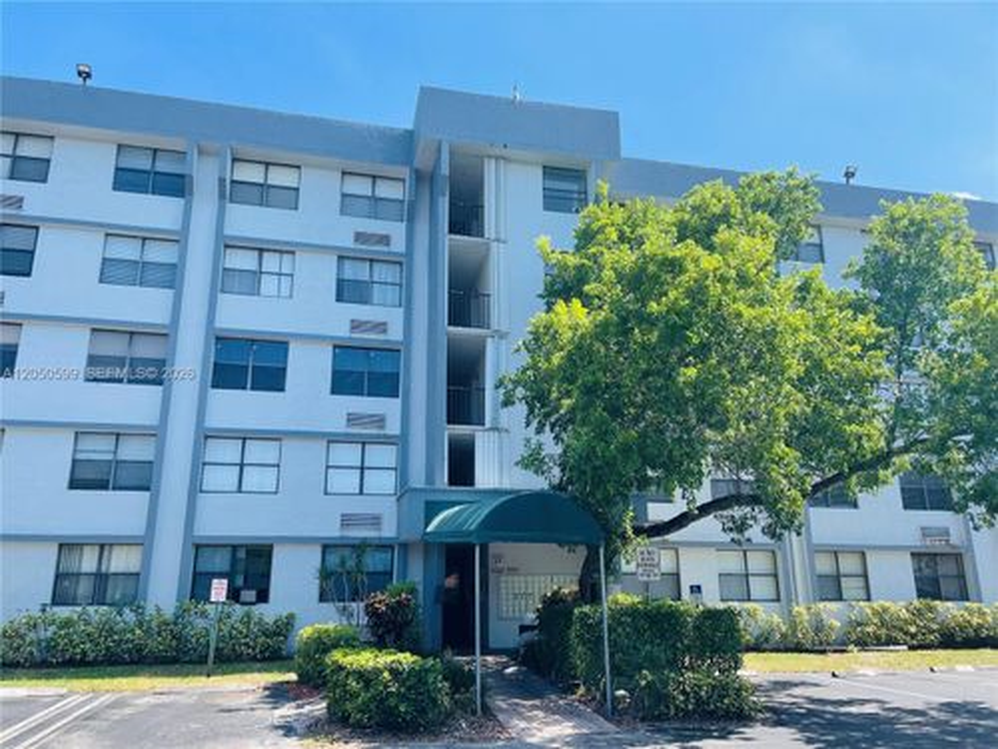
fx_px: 750
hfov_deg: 67.3
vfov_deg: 53.1
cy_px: 374
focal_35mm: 26
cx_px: 499
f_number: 1.6
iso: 32
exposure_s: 1/1416
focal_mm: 4.2
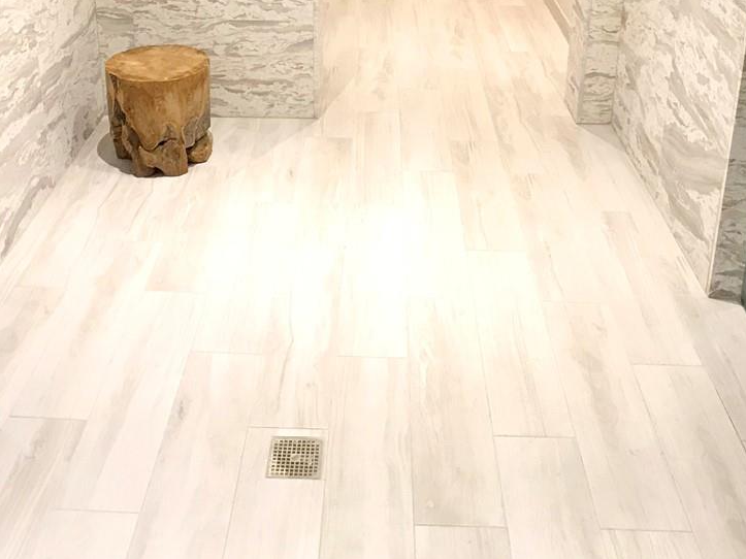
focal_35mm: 62
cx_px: 345
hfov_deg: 31.2
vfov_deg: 22.7
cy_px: 2
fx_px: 1336
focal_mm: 3.99
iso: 32
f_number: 1.8
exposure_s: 1/30
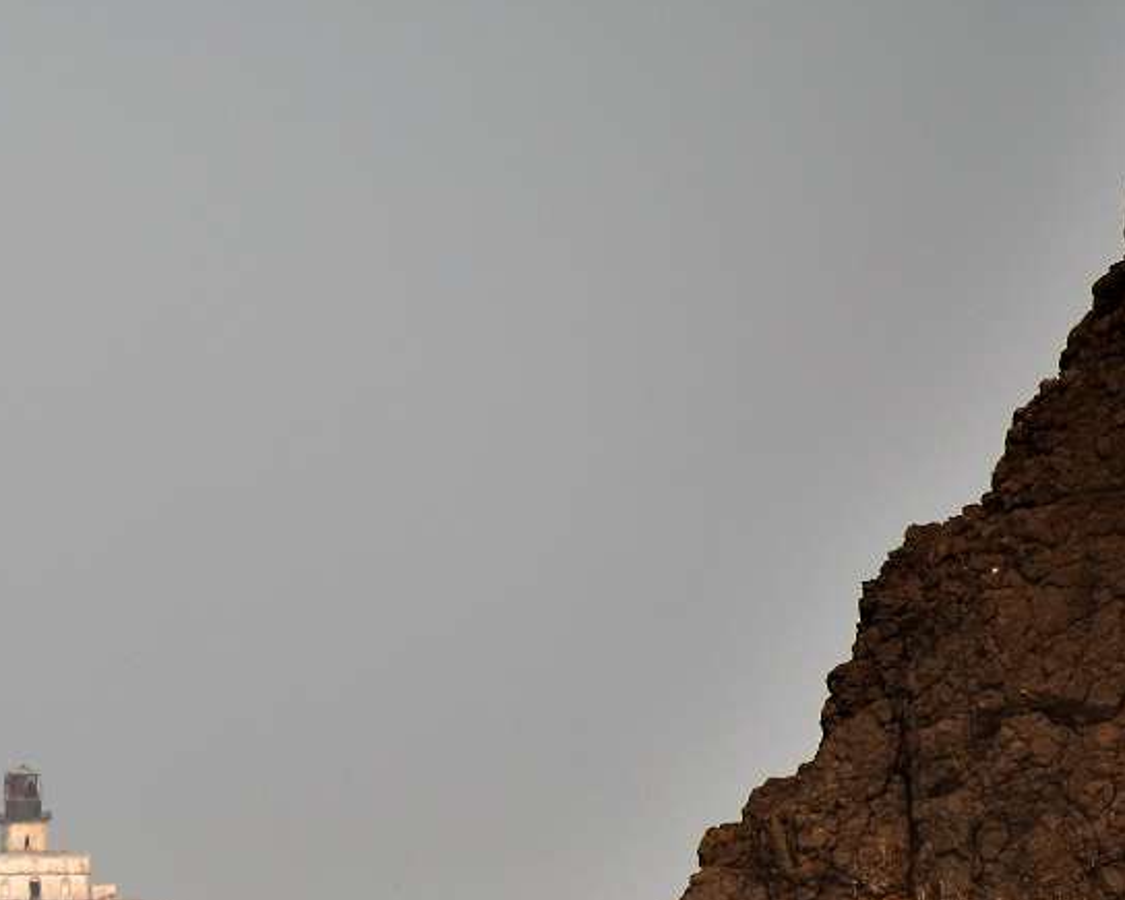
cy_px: 826
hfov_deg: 2.3
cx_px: -62
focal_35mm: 854
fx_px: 28429
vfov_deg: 1.8
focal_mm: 220
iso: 200
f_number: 5.6
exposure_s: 1/1600
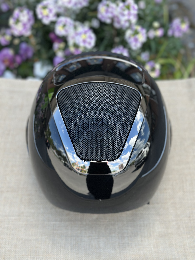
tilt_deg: -50.0
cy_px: 130
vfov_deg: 39.7
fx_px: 361
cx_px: 98
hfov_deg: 30.3
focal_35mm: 48
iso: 80
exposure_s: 1/577
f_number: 1.78
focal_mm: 6.86
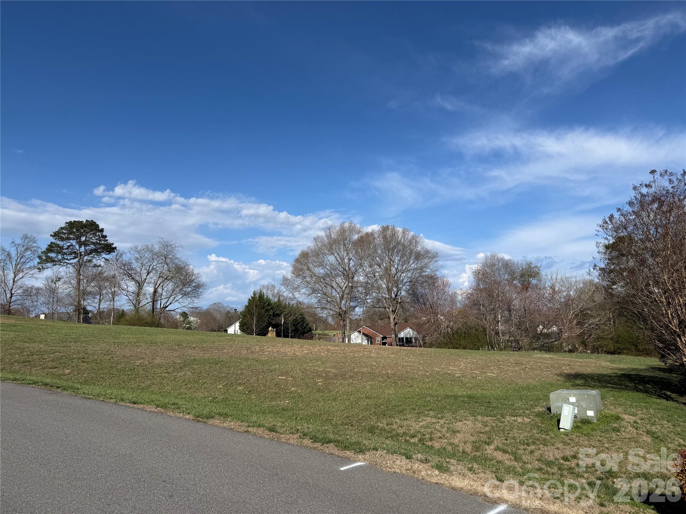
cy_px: 257
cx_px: 343
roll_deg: +1.5
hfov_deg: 71.6
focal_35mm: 24
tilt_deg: +11.2
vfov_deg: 56.8
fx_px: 476
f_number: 1.78
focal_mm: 6.76
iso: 80
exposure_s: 1/6711
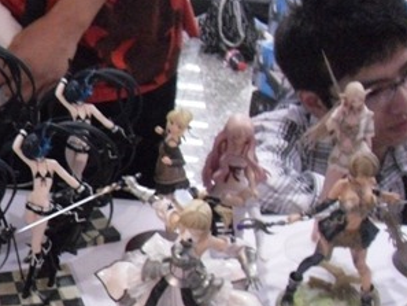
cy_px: 255
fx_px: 1141
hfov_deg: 19.7
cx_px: 10
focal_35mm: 97
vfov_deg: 15.1
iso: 800
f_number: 3.5
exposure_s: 1/8
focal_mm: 6.3
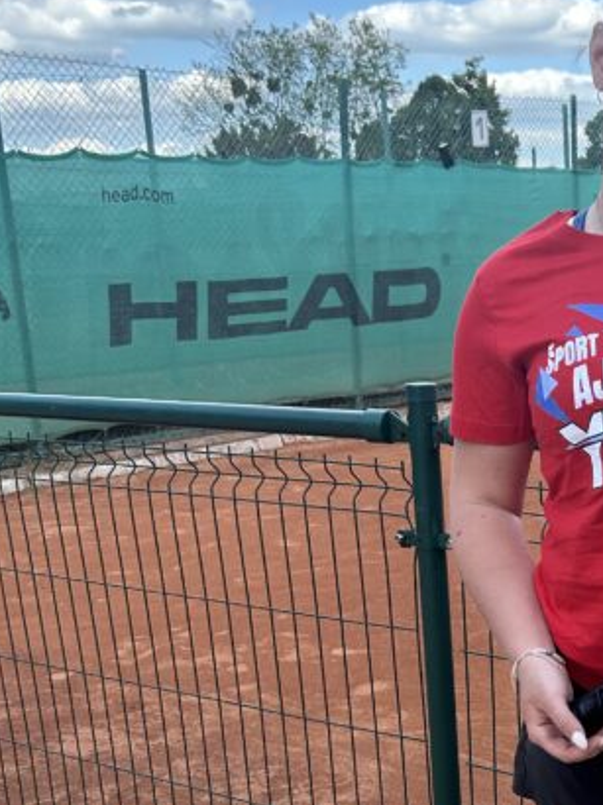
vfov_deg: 29.0
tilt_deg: -16.5
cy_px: 677
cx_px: 685
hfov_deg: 21.3
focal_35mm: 65
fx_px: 1511
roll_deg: +1.6
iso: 50
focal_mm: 5.7
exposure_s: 1/1196
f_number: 1.5
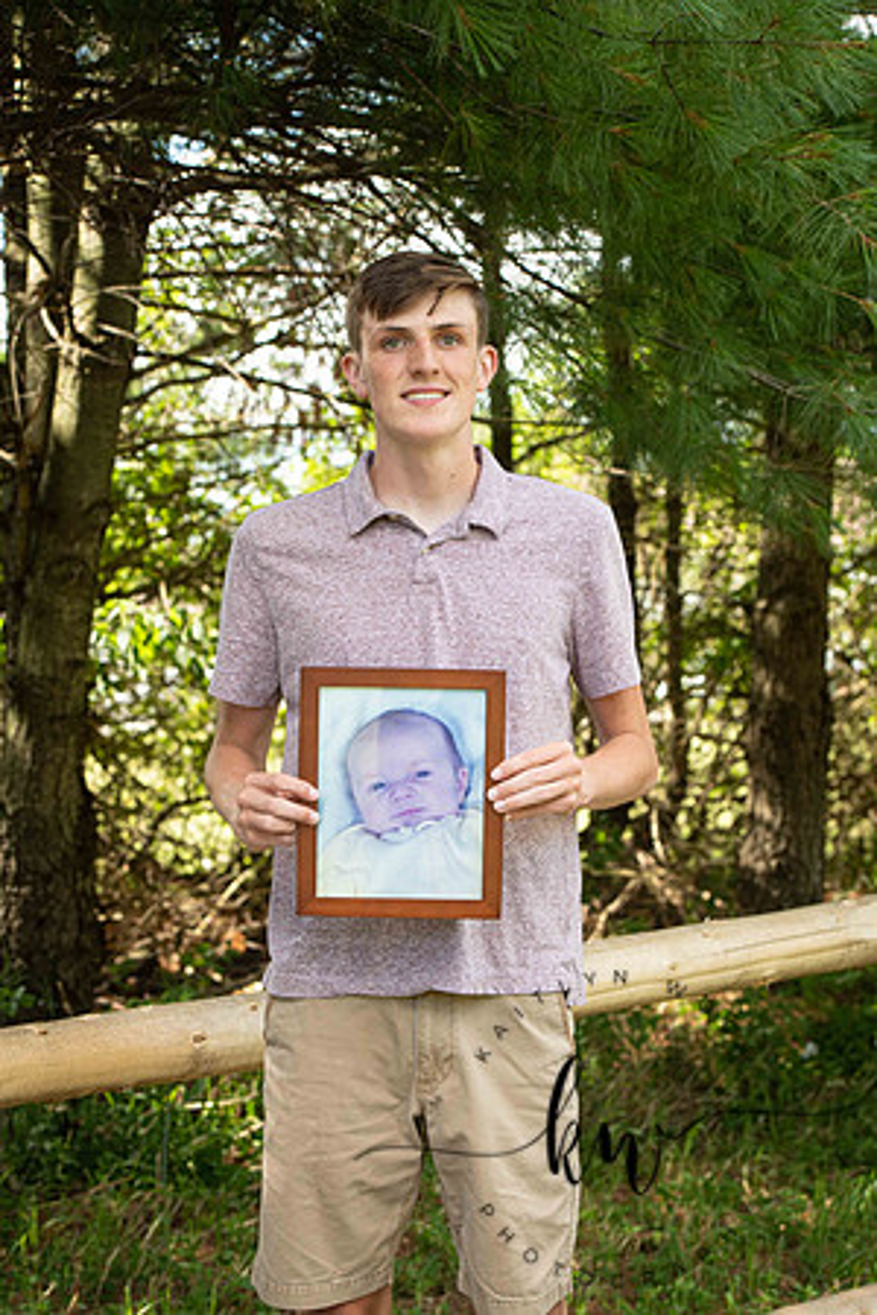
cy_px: 658
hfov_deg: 18.2
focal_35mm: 75
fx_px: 2740
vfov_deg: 27.0
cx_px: 438
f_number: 6.3
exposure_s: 1/200
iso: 400
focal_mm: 75
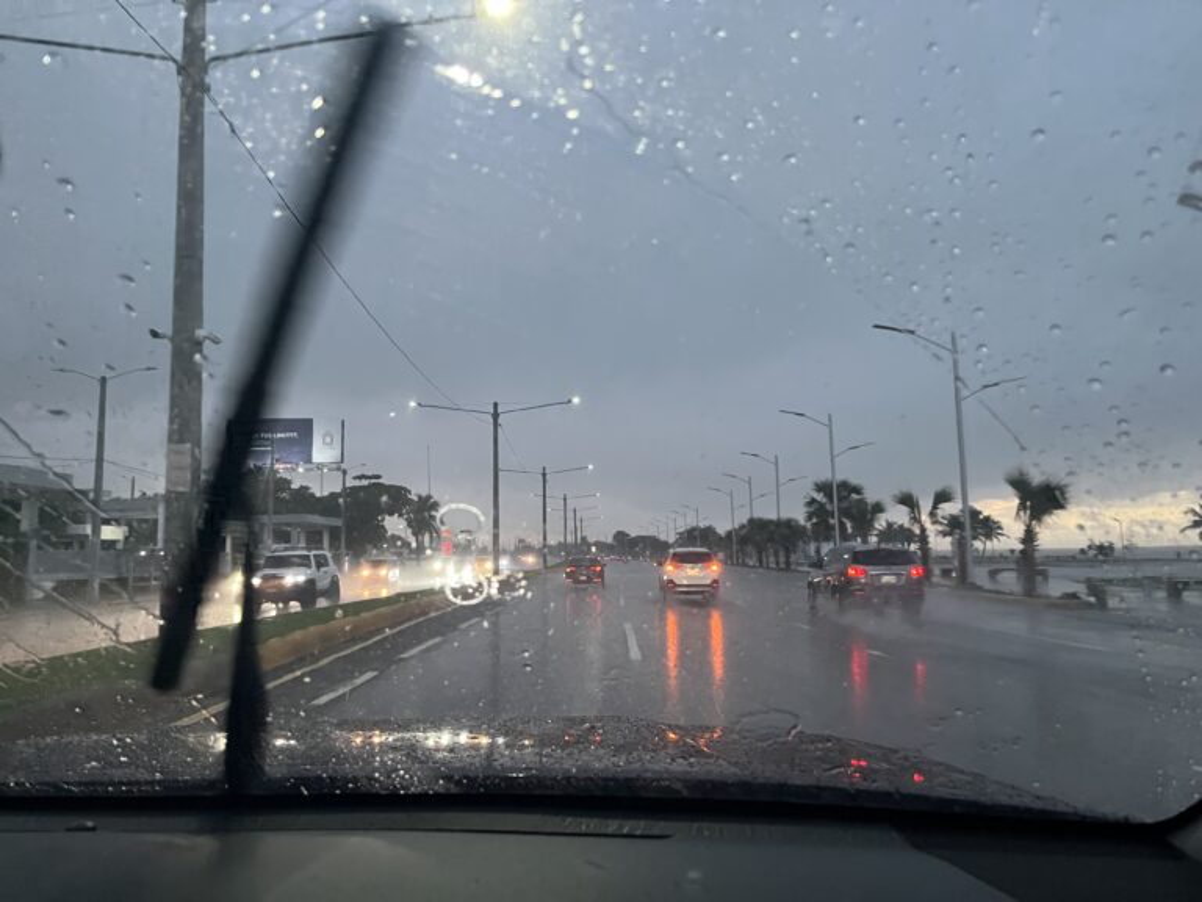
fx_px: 903
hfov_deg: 67.3
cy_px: 451
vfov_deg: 53.1
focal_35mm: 26
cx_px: 601
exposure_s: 1/60
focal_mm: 5.1
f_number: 1.6
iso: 500
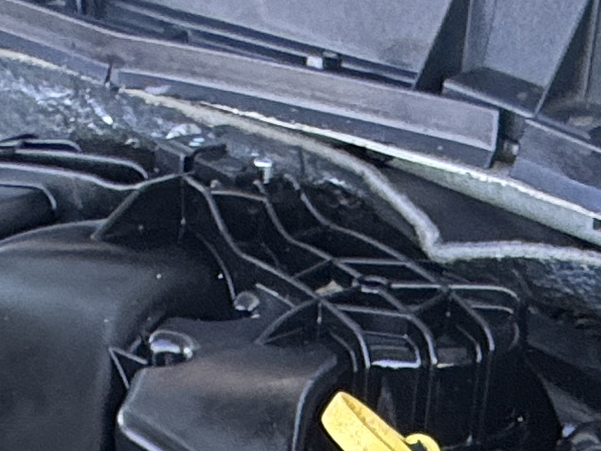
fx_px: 1546
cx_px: 287
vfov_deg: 11.1
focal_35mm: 89
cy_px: 1332
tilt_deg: -55.2
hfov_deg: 22.0
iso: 125
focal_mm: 2.22
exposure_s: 1/99
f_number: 2.2
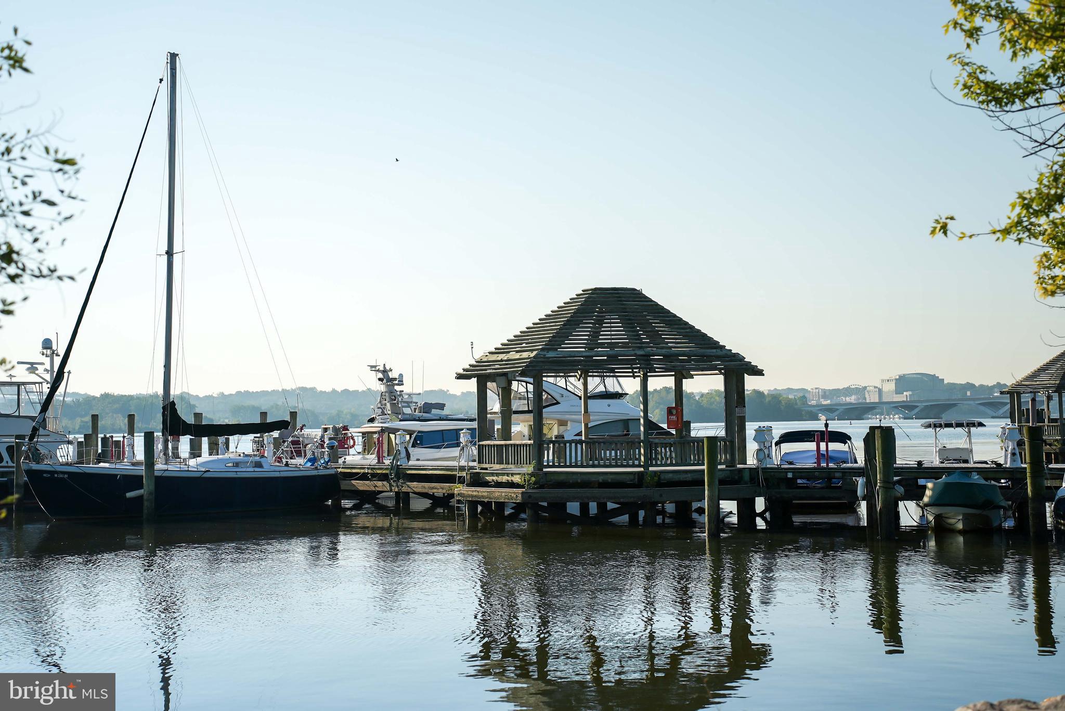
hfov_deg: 33.4
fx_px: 1776
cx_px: 532
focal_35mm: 60
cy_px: 356
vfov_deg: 22.6
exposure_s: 1/320
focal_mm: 60
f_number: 3.2
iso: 80
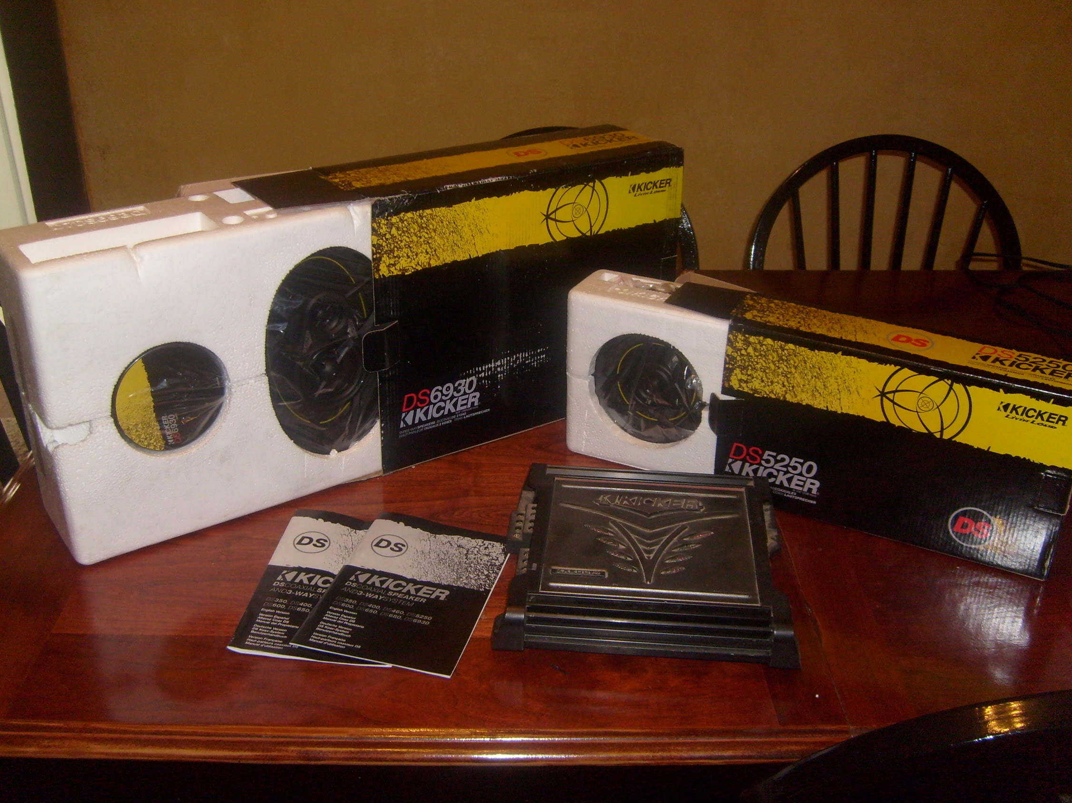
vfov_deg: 39.6
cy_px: 408
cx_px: 548
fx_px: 1115
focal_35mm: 36
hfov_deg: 51.4
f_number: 2.8
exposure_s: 1/45
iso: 100
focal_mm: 5.8
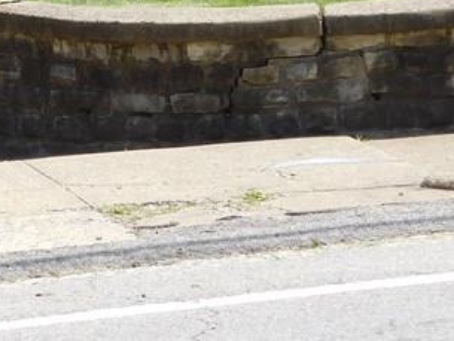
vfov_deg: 7.4
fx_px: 2598
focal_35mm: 198
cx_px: 51
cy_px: -182
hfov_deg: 9.9
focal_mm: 10.4
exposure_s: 1/500
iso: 125
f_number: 4
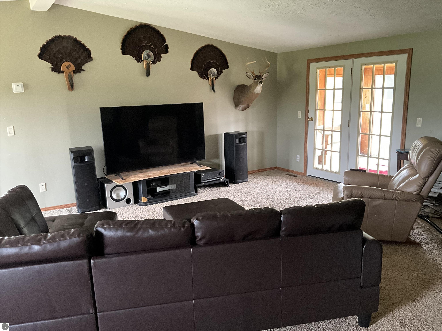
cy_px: 166
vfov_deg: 48.2
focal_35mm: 29
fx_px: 370
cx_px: 221
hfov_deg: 61.7
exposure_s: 1/41
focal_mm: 3
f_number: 1.8
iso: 320
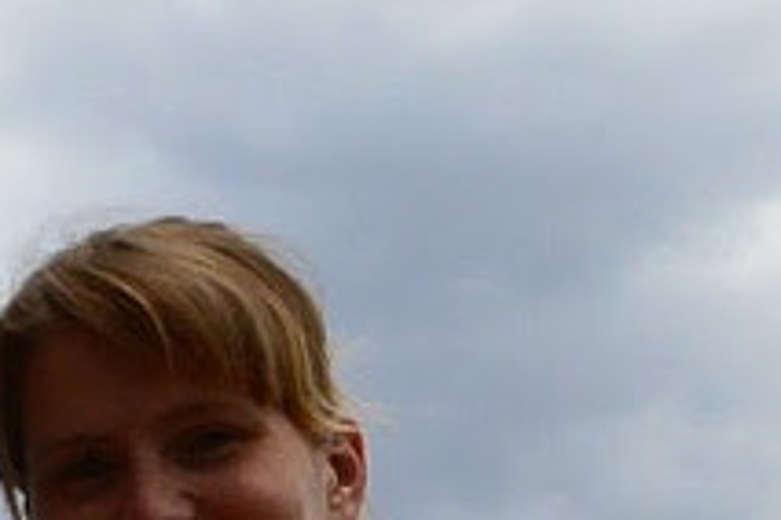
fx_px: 4404
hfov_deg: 10.1
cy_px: 1293
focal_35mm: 203
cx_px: 312
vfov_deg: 6.4
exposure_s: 1/500
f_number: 11
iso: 360
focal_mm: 18
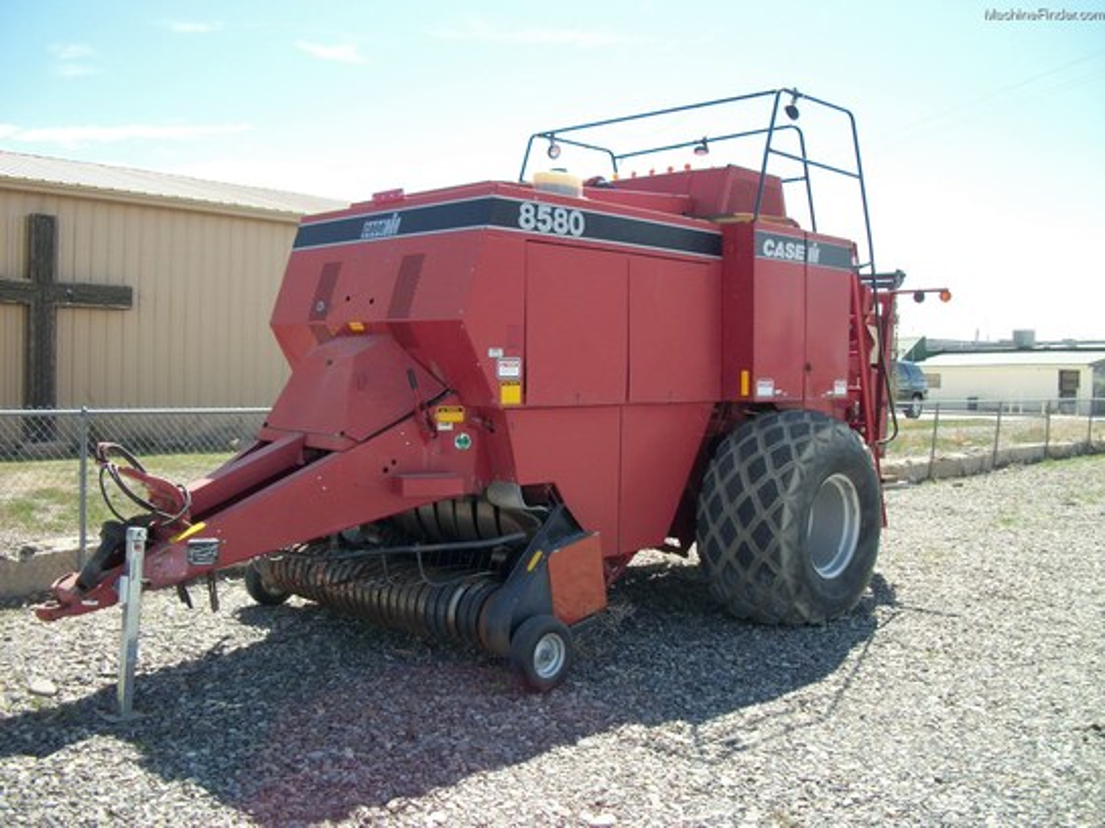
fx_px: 1021
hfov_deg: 56.8
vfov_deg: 44.2
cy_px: 414
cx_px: 552
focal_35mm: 32
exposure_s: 1/60
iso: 80
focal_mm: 5.7
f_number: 8.8
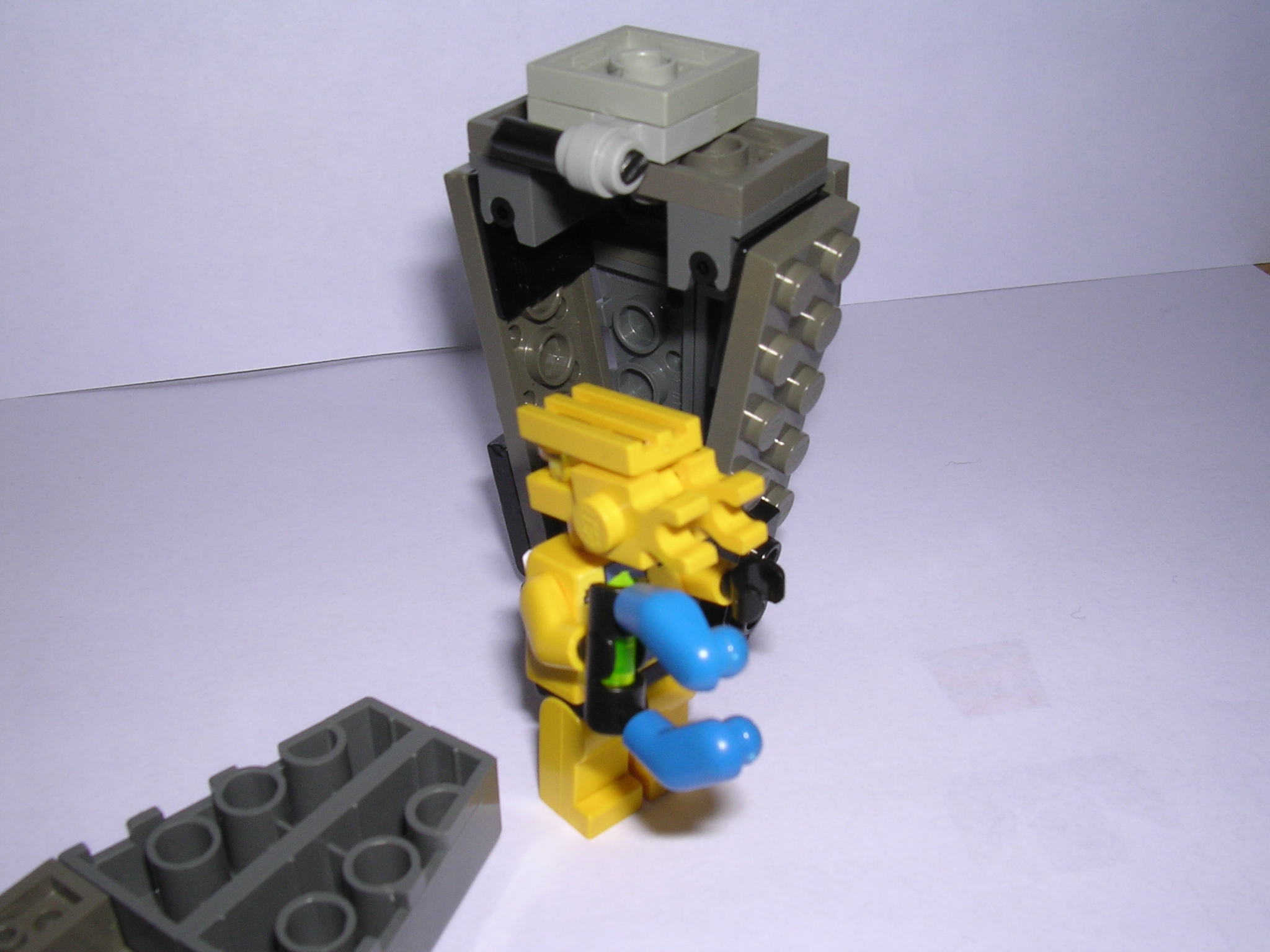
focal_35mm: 38
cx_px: 635
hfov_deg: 49.0
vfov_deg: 37.7
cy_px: 476
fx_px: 1394
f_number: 5.6
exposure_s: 1/60.1
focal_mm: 5.8
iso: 100
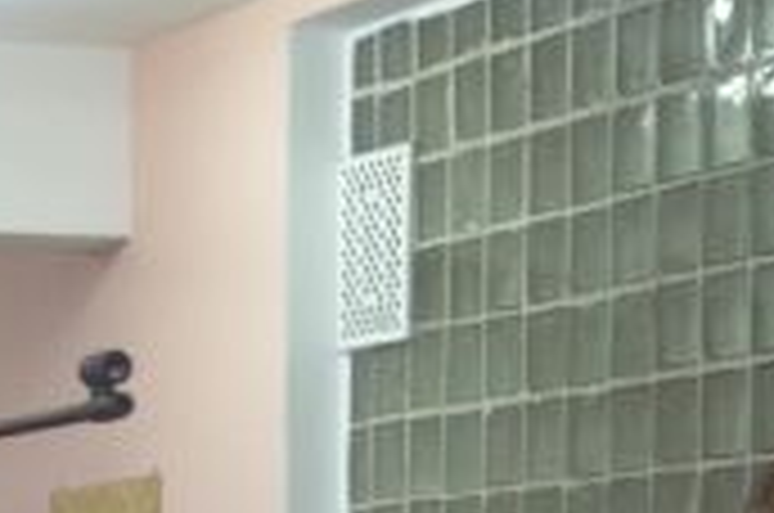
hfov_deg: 10.7
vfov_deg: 7.1
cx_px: 248
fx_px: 4120
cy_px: 680
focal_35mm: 192
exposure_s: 1/60
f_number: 3.8
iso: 1400
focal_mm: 22
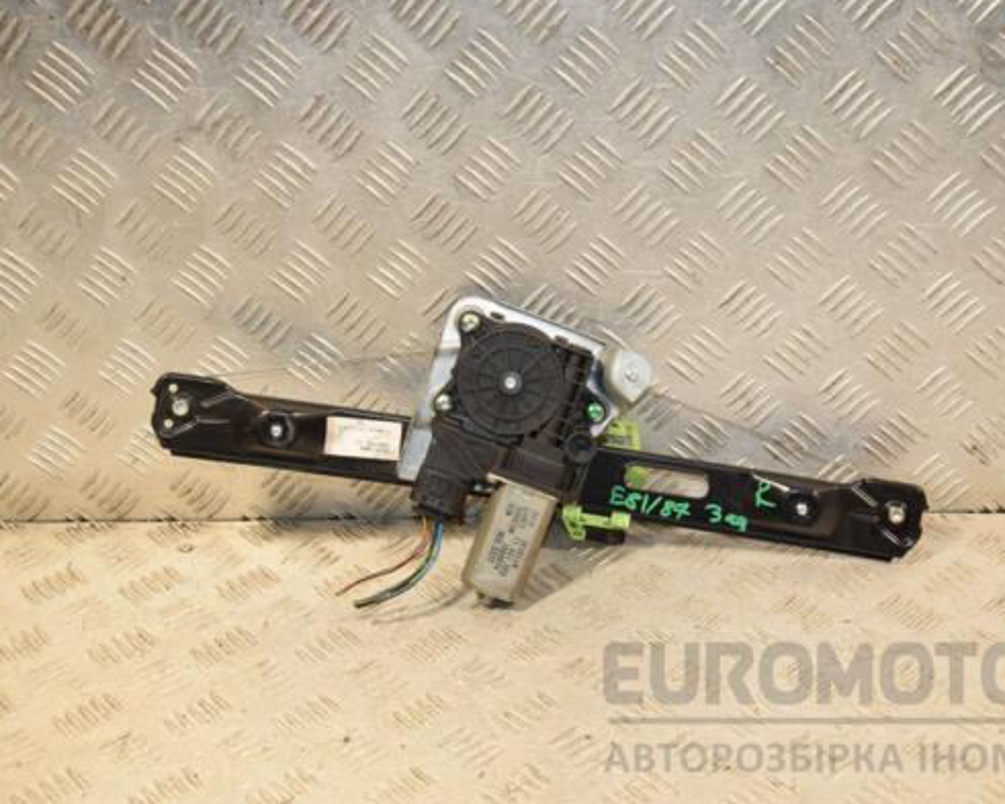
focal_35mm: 55
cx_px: 565
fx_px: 1636
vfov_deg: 27.6
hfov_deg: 34.1
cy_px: 401
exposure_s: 1/200
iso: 800
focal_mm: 32
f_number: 6.3
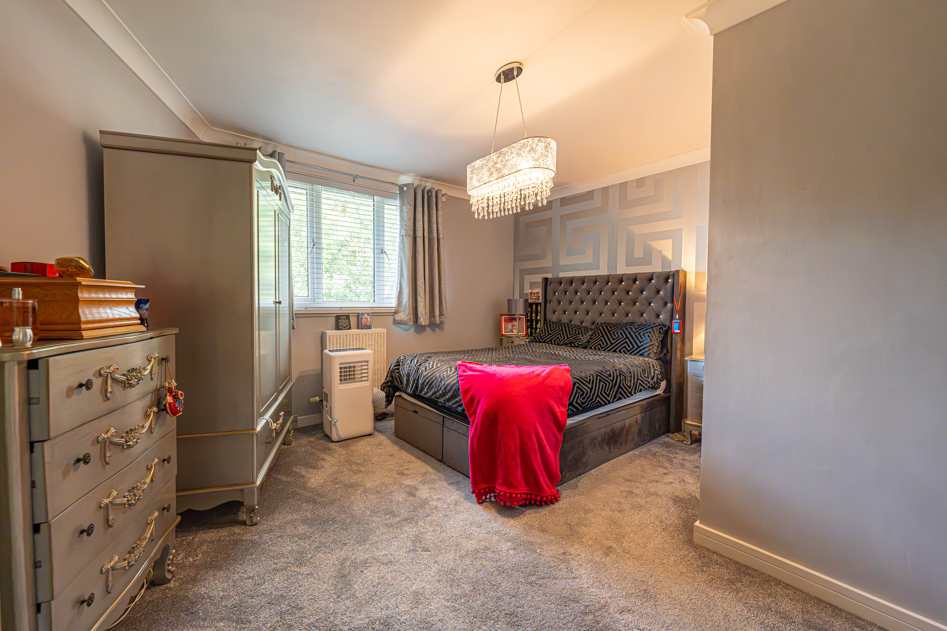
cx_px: 474
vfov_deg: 81.2
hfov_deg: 104.3
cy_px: 316
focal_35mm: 14
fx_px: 368
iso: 3200
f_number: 7.1
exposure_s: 1/100
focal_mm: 14
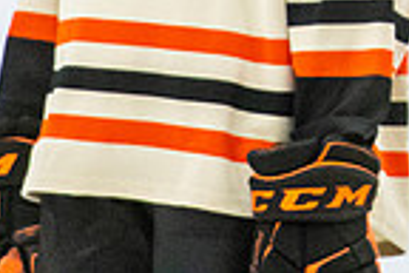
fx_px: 16711
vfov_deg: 0.9
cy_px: -392
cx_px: 875
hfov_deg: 1.4
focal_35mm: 1471
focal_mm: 200
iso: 3200
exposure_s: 1/640
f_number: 2.8
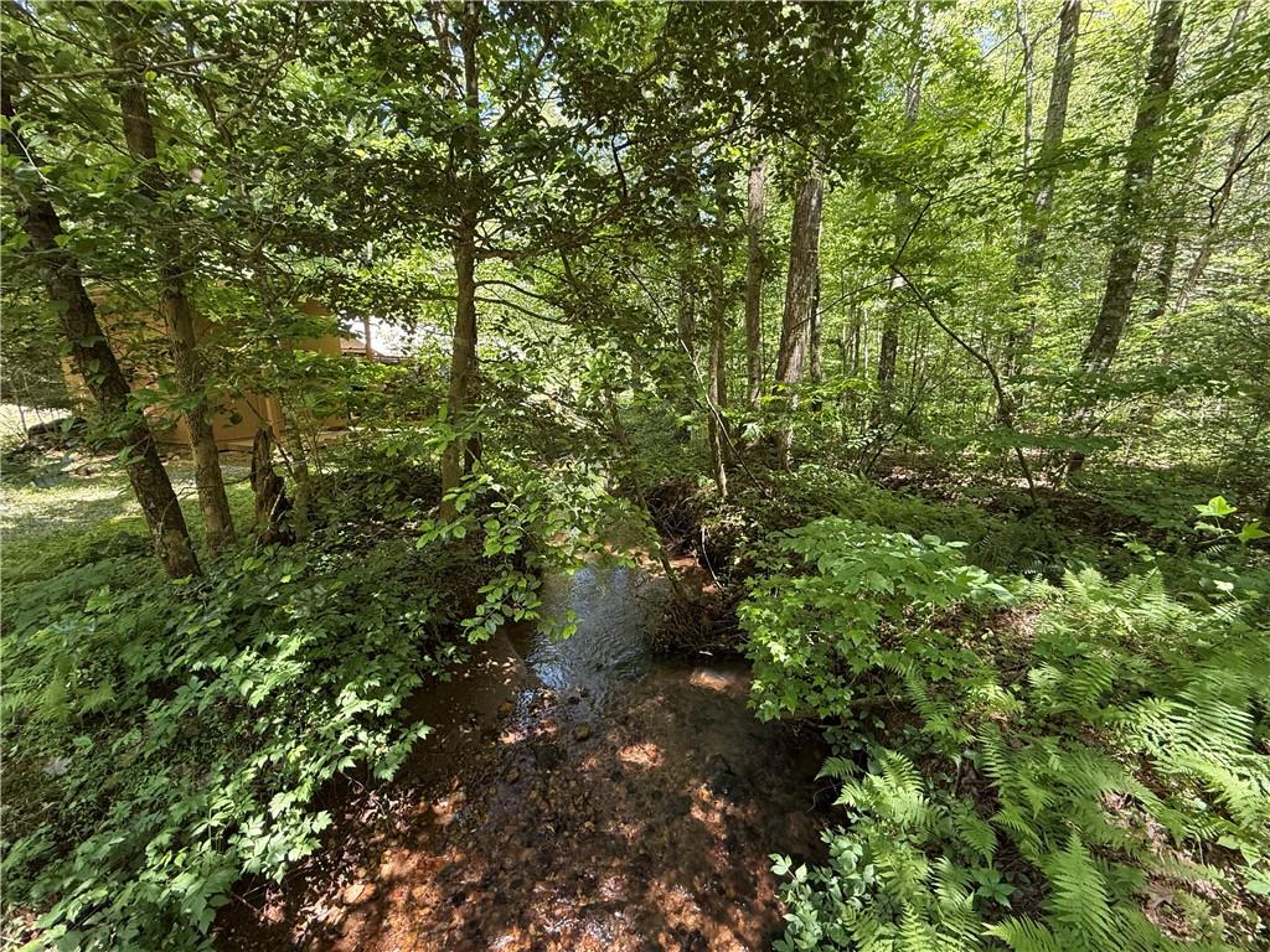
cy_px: 476
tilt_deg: -11.2
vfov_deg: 85.7
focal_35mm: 14
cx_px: 635
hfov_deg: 102.1
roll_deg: -0.7
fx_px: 514
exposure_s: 1/99
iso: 200
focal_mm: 2.22
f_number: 2.2
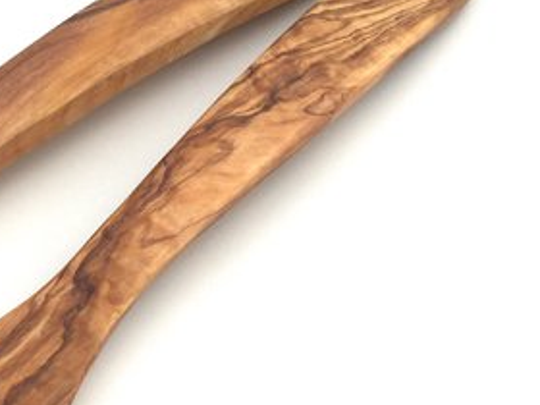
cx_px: -29
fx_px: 1295
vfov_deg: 17.7
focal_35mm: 83
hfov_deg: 22.4
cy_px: 314
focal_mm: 4.15
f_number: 2.2
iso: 32
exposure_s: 1/942
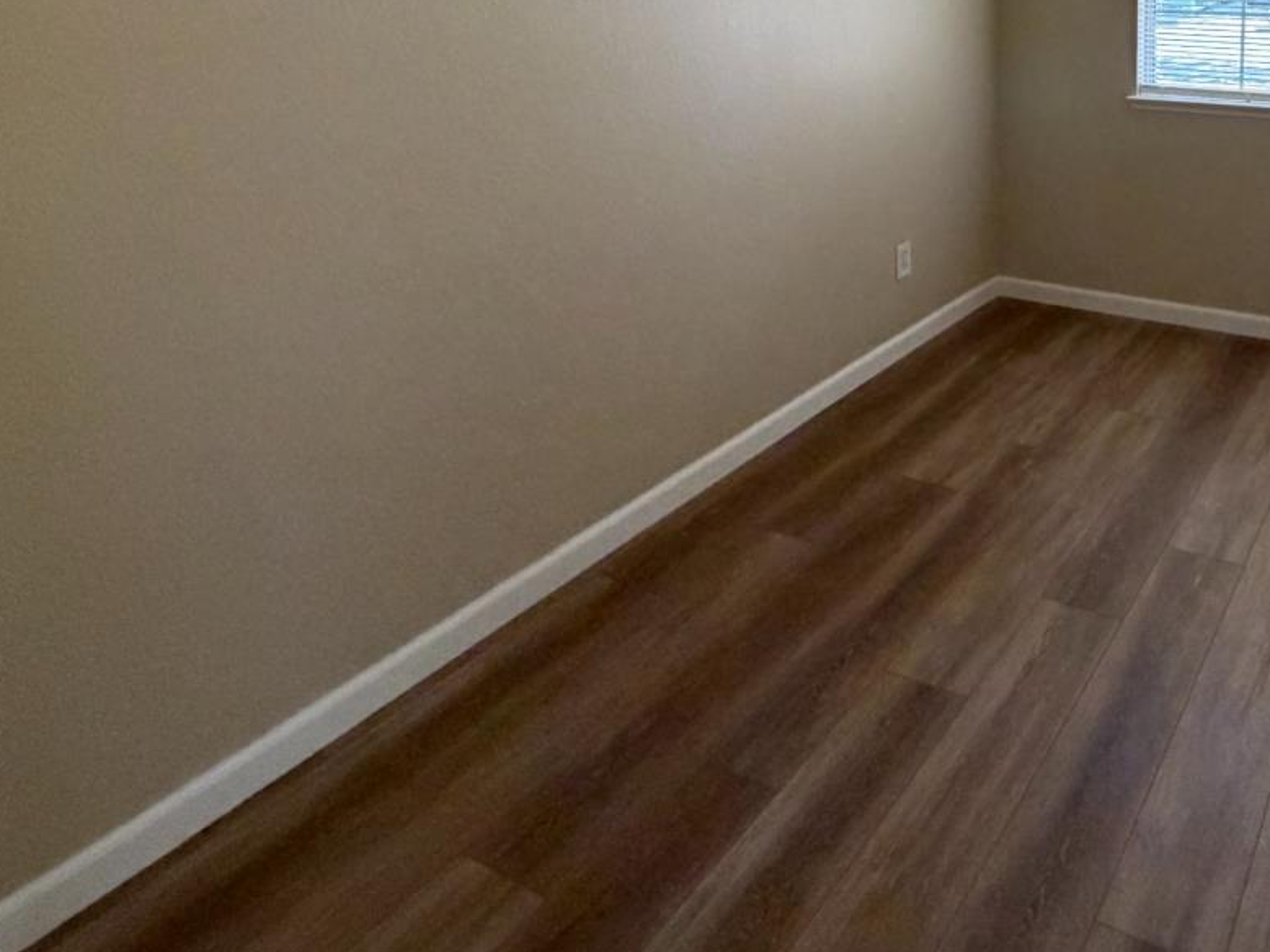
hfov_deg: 57.1
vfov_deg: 45.8
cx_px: 1121
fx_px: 990
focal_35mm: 27
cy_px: 74
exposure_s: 1/60
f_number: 2.2
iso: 500
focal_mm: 2.22
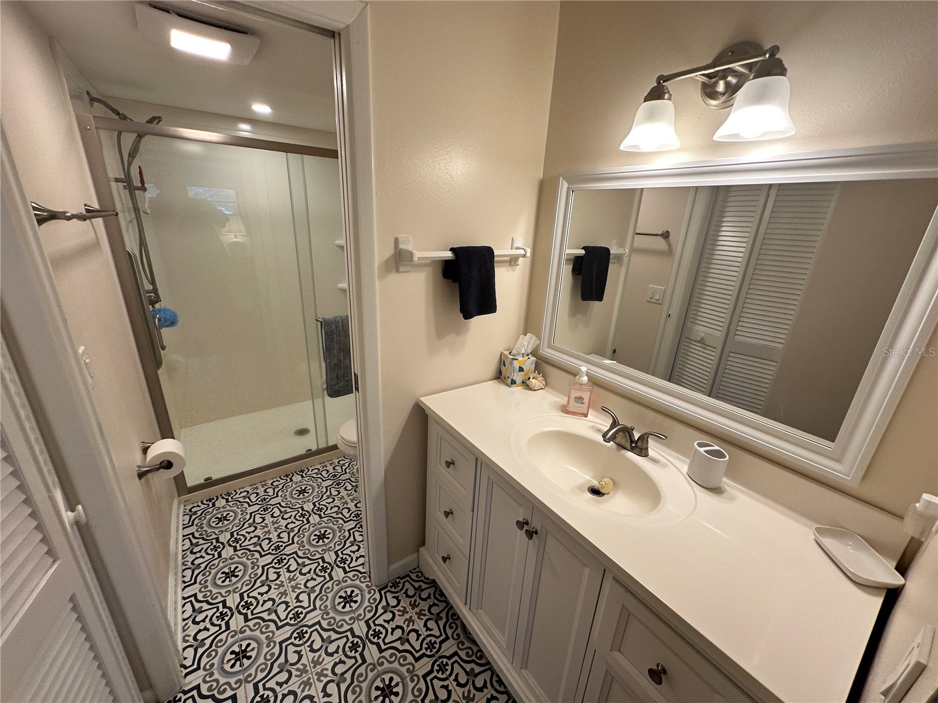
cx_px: 469
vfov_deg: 85.7
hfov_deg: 102.1
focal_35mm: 14
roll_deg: -2.9
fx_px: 379
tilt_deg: -19.2
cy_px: 352
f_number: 2.2
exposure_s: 1/120
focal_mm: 2.22
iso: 100
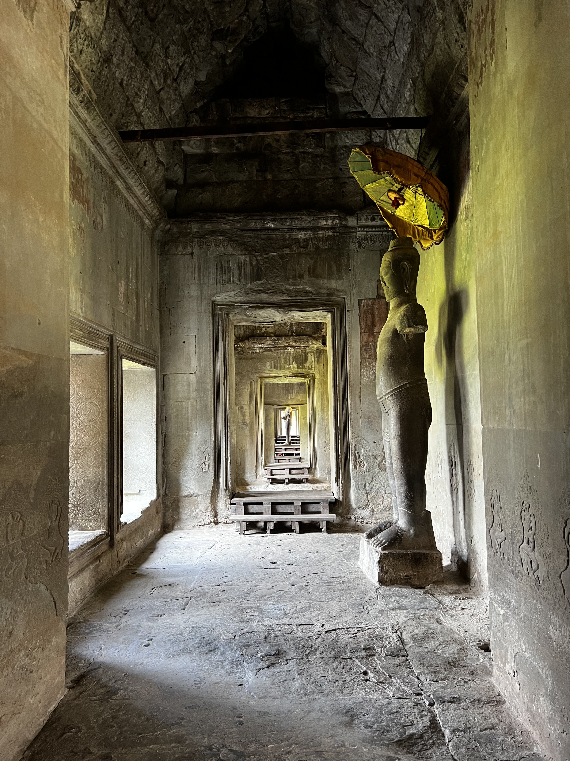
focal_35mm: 26
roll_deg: +0.6
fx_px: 571
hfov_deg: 53.1
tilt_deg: +3.7
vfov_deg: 67.3
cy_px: 380
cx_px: 285
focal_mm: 5.7
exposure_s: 1/60
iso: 250
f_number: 1.5
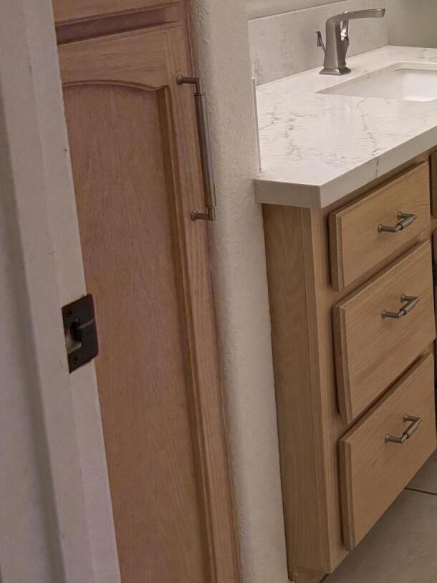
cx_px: 532
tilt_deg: -13.2
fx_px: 994
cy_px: 118
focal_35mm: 59
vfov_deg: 31.9
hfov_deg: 22.7
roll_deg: +0.2
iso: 250
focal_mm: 6.76
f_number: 1.78
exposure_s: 1/120
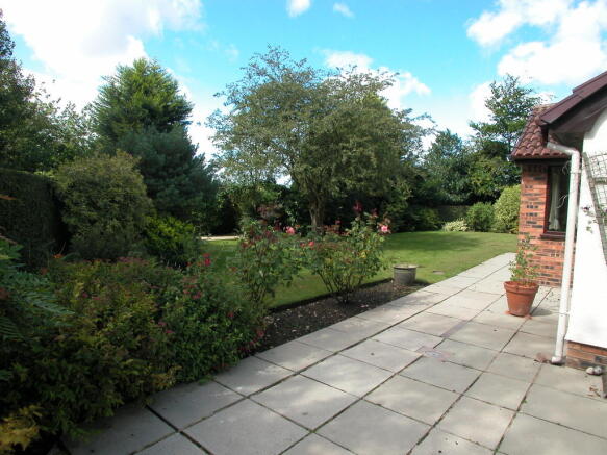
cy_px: 228
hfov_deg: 60.0
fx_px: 526
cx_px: 304
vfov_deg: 46.8
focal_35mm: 30
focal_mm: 7.7
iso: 100
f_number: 5
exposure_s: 1/210
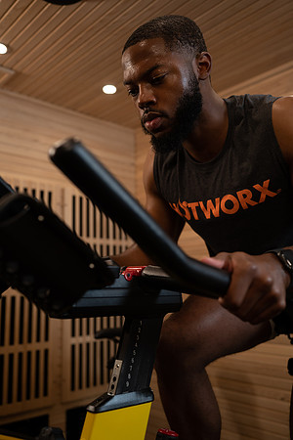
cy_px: 220
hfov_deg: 37.9
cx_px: 146
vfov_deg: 54.4
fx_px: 427
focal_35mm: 35
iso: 400
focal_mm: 35
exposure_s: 1/160
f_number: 2.8
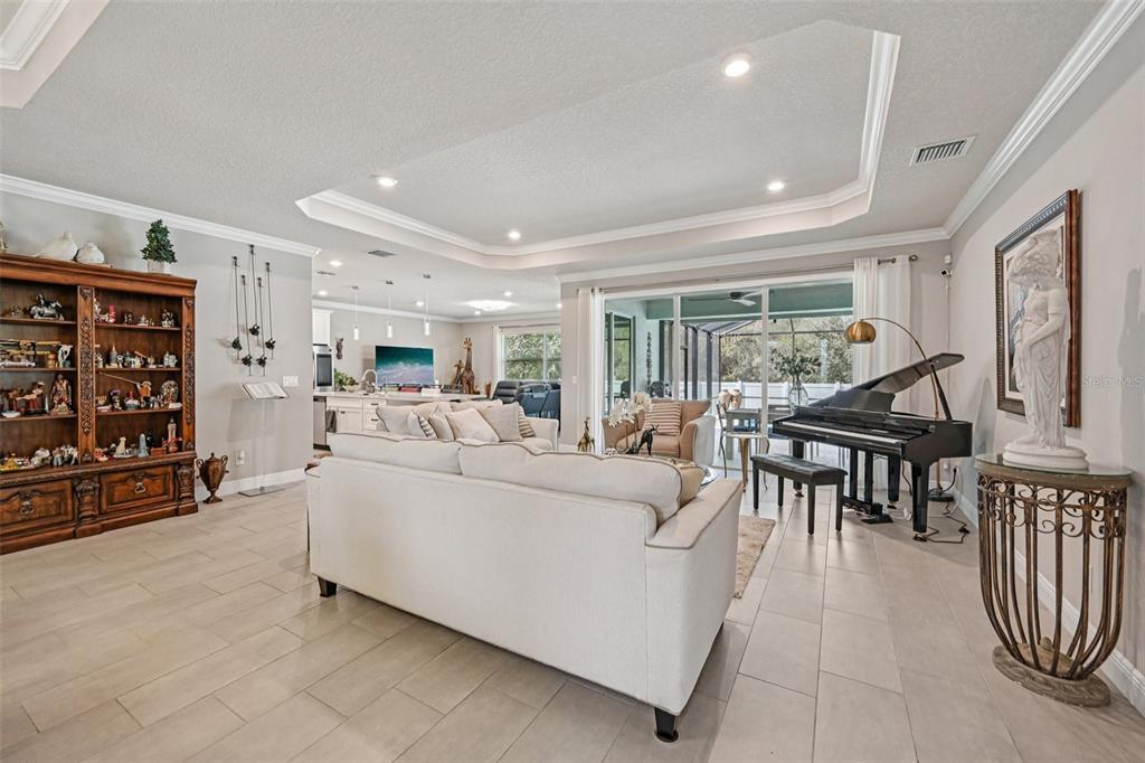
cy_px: 382
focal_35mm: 14
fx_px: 445
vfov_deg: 81.2
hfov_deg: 104.3
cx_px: 572
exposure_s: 1/160
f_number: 8
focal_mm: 14
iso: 1600
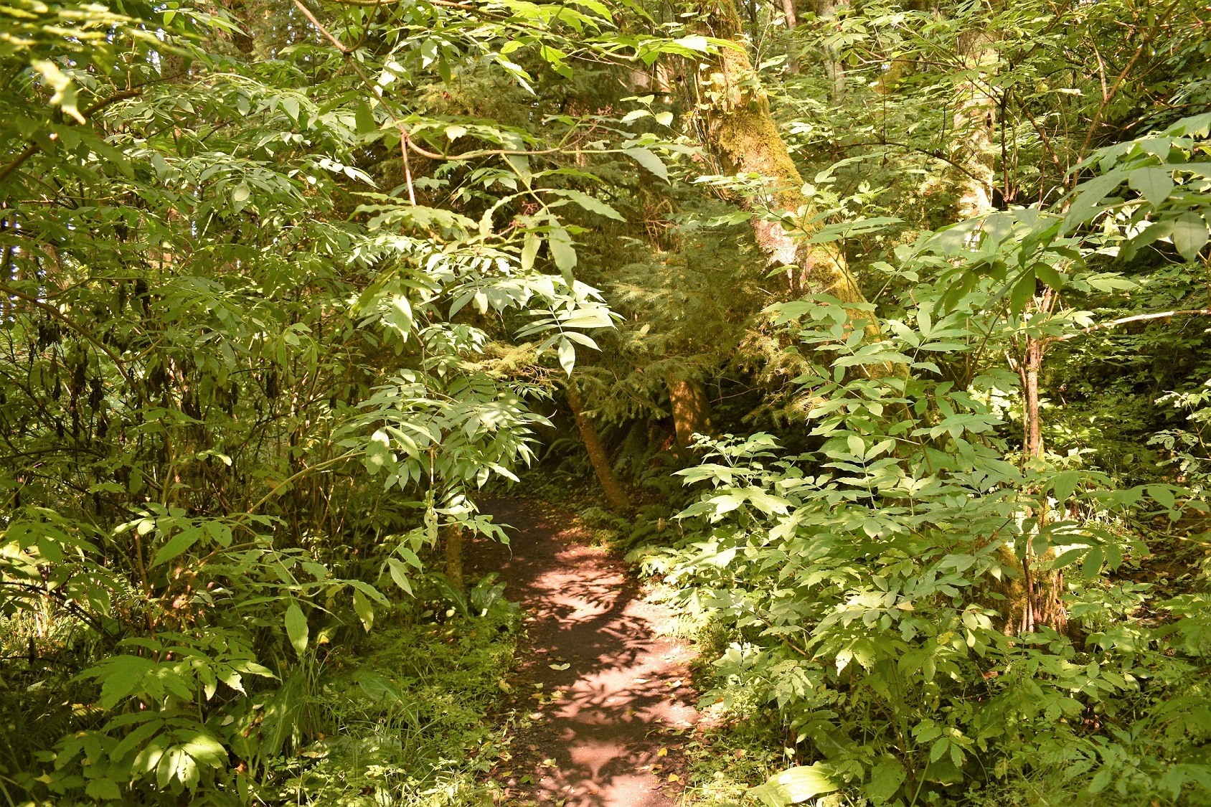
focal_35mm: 27
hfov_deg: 67.4
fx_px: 908
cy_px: 404
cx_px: 606
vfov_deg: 47.9
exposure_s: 1/30
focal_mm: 18
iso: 200
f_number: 4
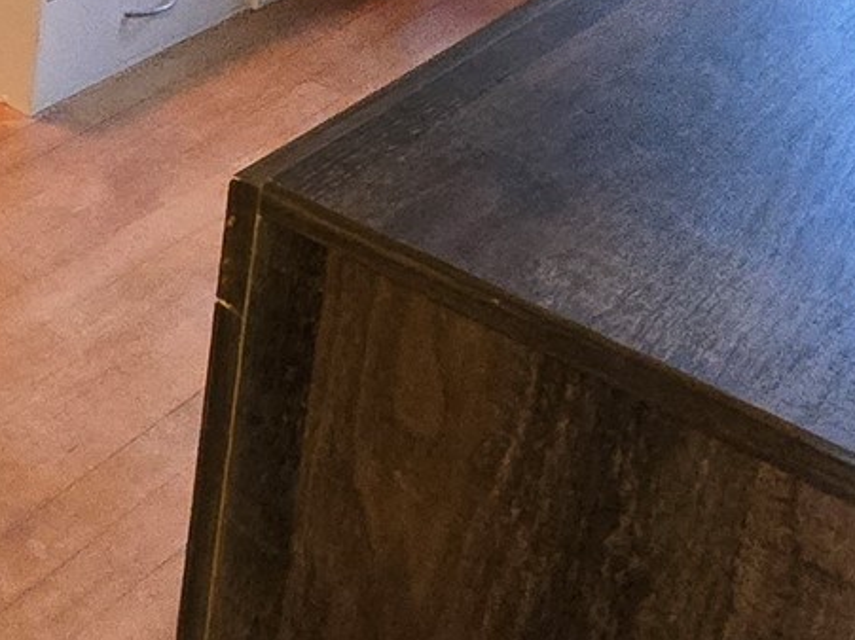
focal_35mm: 59
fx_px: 1457
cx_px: -552
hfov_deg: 23.3
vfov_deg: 20.6
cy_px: -358
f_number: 2.2
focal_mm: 2.2
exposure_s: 1/40
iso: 1250
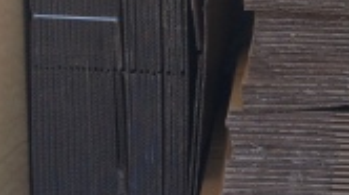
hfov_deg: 19.2
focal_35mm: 111
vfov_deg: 10.6
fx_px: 1026
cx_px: 259
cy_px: -67
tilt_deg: -2.3
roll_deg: -1.6
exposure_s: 1/145
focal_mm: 4.12
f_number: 2.4
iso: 50
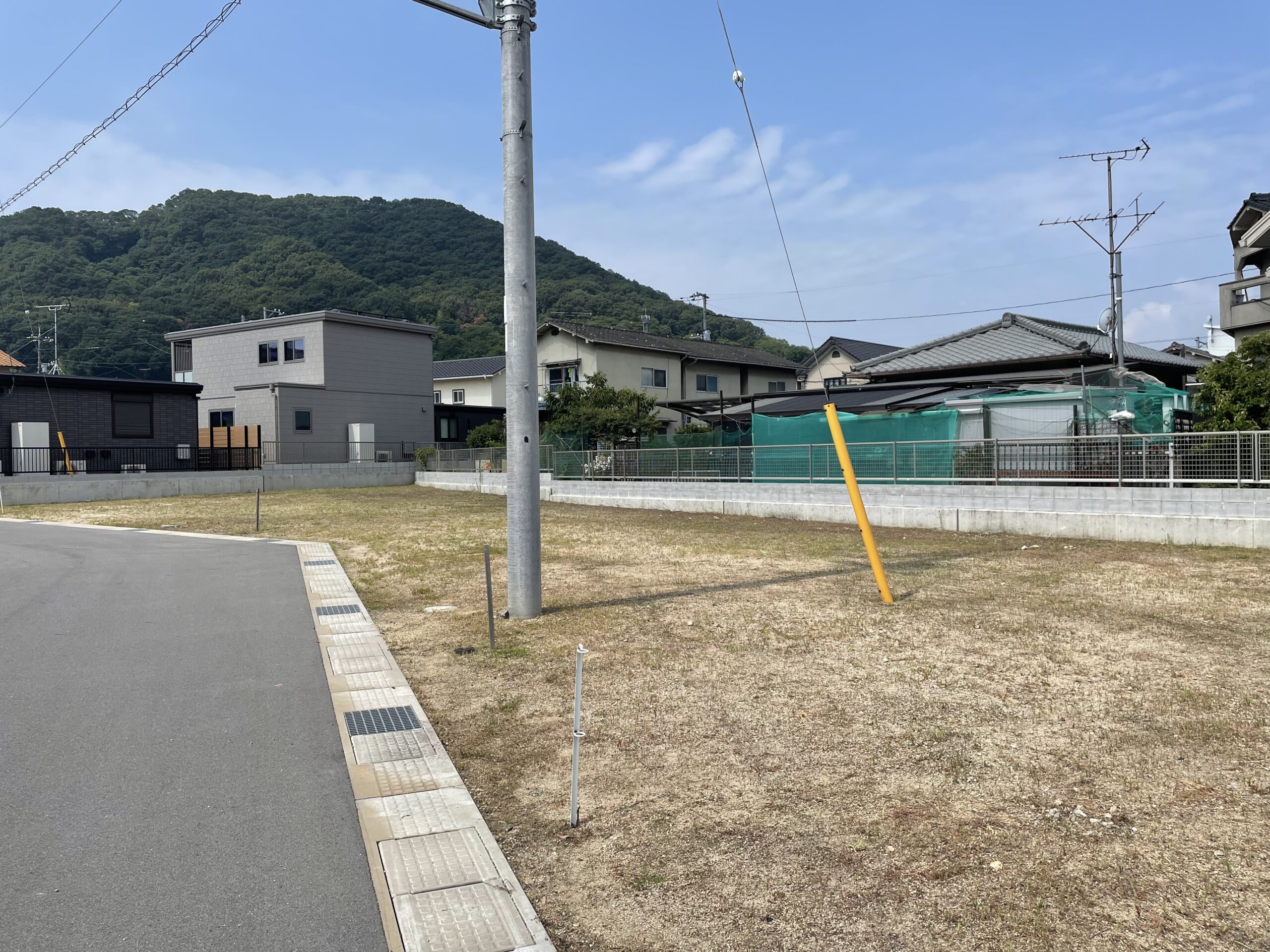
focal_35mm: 26
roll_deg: +1.3
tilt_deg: -0.3
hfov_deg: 67.3
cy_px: 476
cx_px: 635
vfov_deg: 53.1
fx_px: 954
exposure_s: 1/4651
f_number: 1.6
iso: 32
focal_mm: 4.2
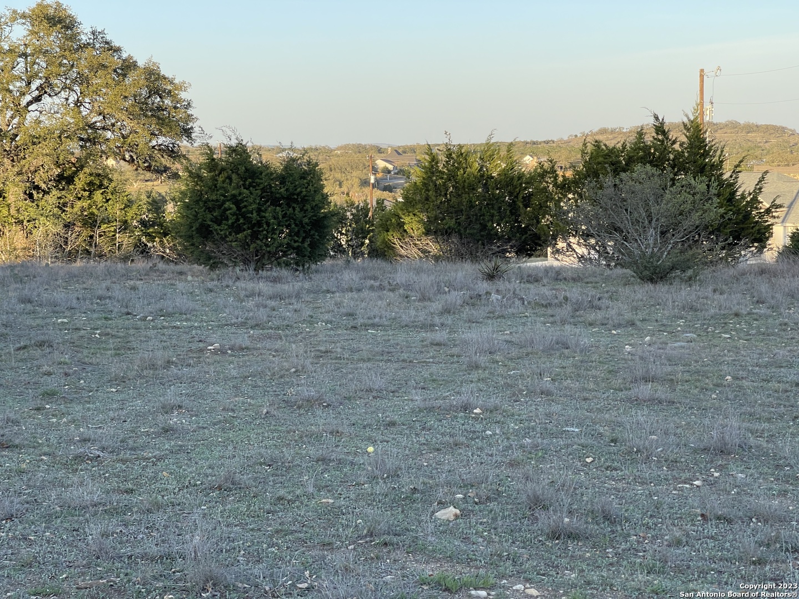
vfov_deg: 22.9
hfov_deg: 30.3
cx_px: 400
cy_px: 300
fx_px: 1477
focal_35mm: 64
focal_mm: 7.5
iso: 20
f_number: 2.2
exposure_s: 1/269
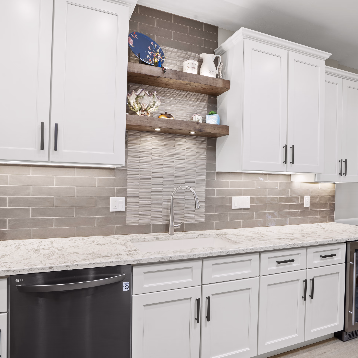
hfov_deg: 72.1
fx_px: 246
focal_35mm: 21
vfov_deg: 72.1
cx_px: 172
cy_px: 182
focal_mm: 16
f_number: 11
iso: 320
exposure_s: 1/2.5
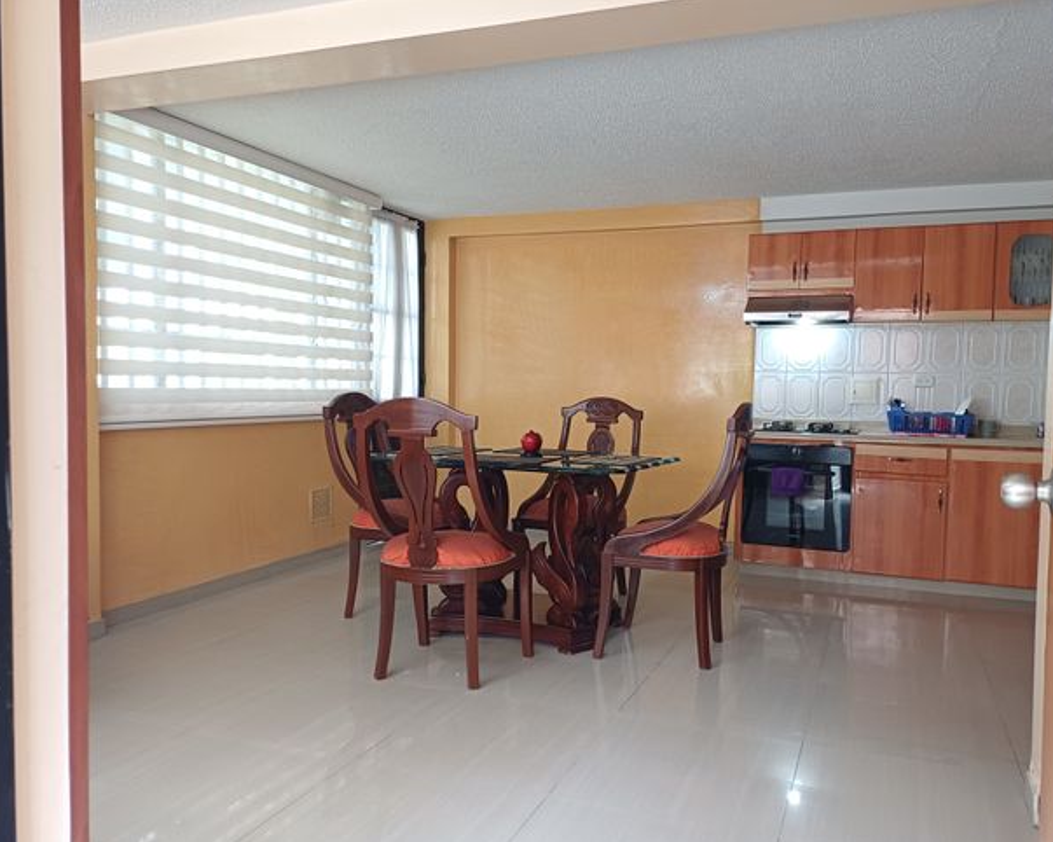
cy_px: 433
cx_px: 572
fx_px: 841
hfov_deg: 64.0
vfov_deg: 53.2
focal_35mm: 27
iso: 250
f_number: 1.8
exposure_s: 1/50
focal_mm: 4.65
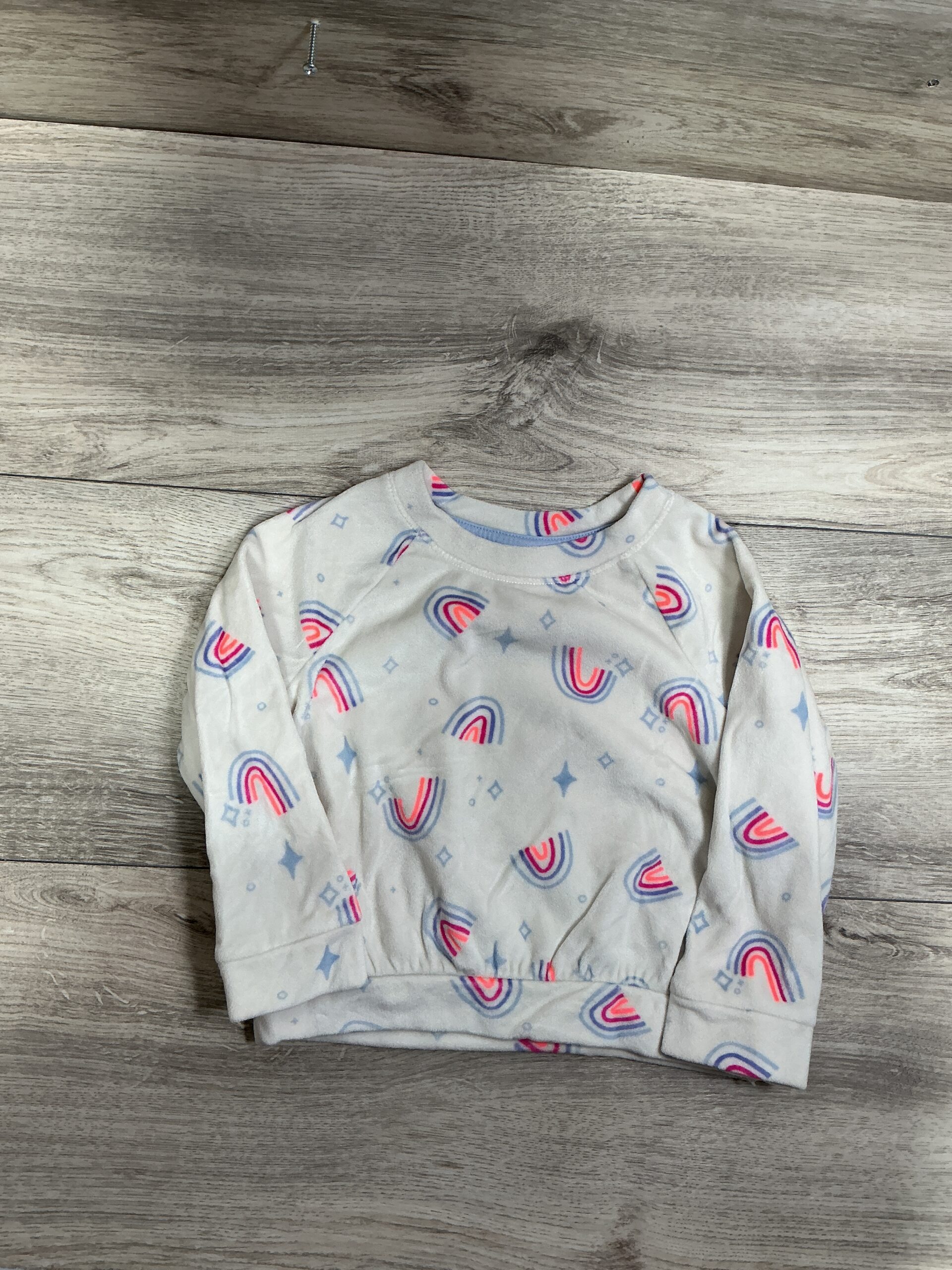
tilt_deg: -83.5
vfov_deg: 61.7
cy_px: 635
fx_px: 1063
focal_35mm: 29
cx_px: 476
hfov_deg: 48.2
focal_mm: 3
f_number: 1.8
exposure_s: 1/60
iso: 40
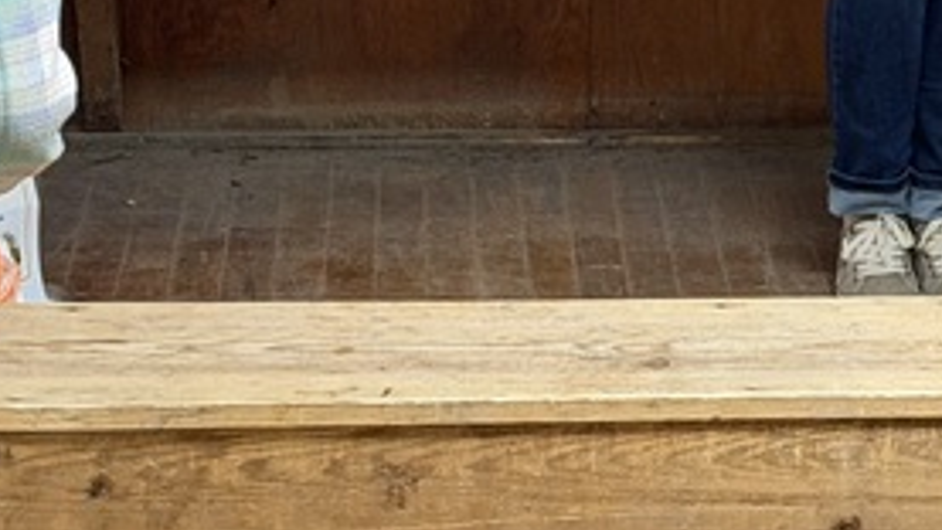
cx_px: 1197
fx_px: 4822
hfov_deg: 10.9
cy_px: -302
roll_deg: -1.6
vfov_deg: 6.2
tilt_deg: -8.5
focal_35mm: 193
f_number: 1.78
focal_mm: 6.76
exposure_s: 1/40
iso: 250
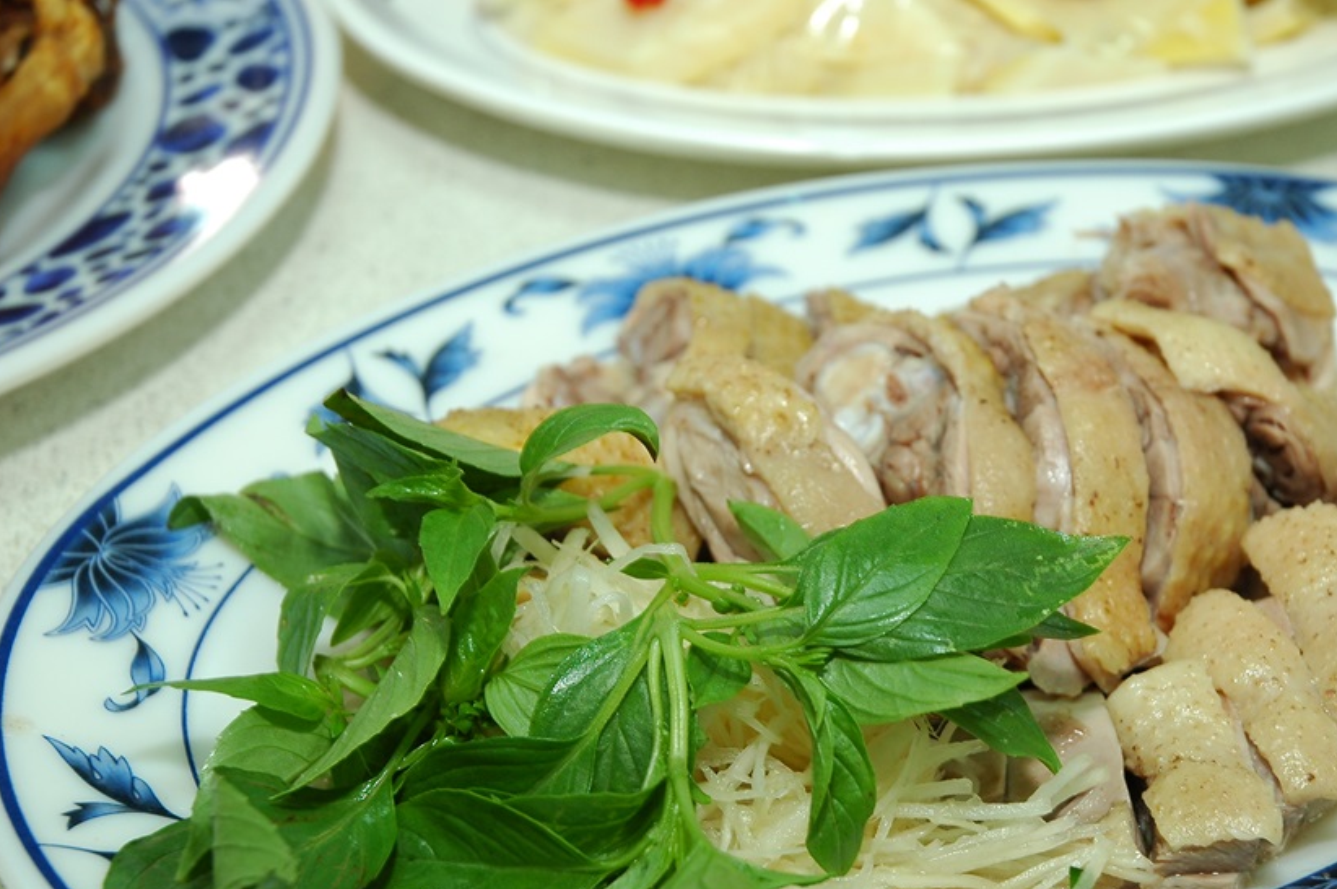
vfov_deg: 18.6
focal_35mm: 73
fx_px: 2709
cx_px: 802
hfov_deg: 27.7
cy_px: 539
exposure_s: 1/15
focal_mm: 40
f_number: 5.6
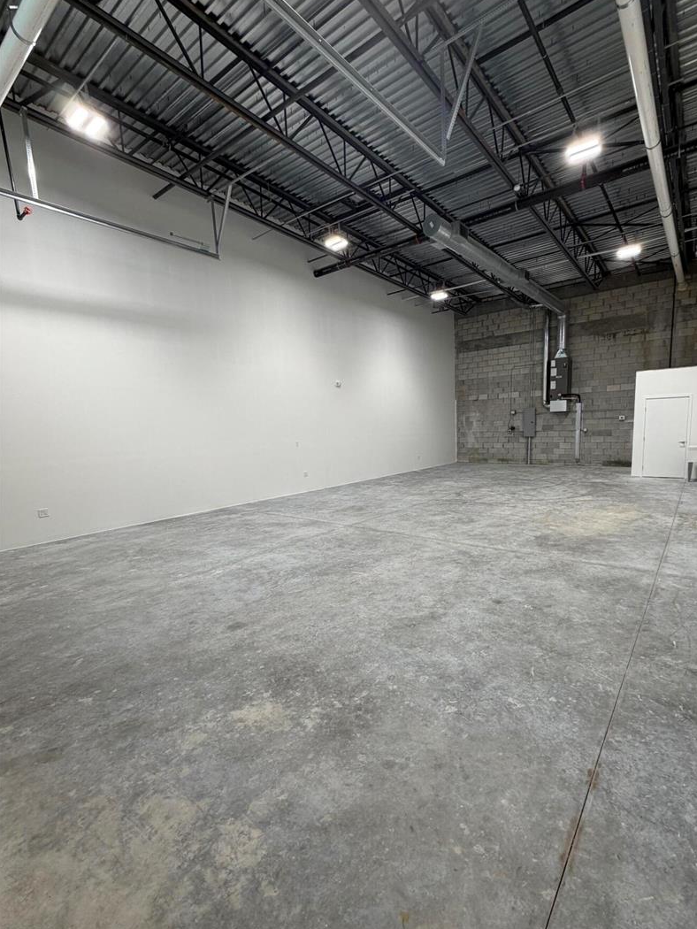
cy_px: 492
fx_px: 429
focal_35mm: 16
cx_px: 396
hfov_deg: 77.7
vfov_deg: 94.4
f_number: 2.2
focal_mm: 2.22
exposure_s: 1/62
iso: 64
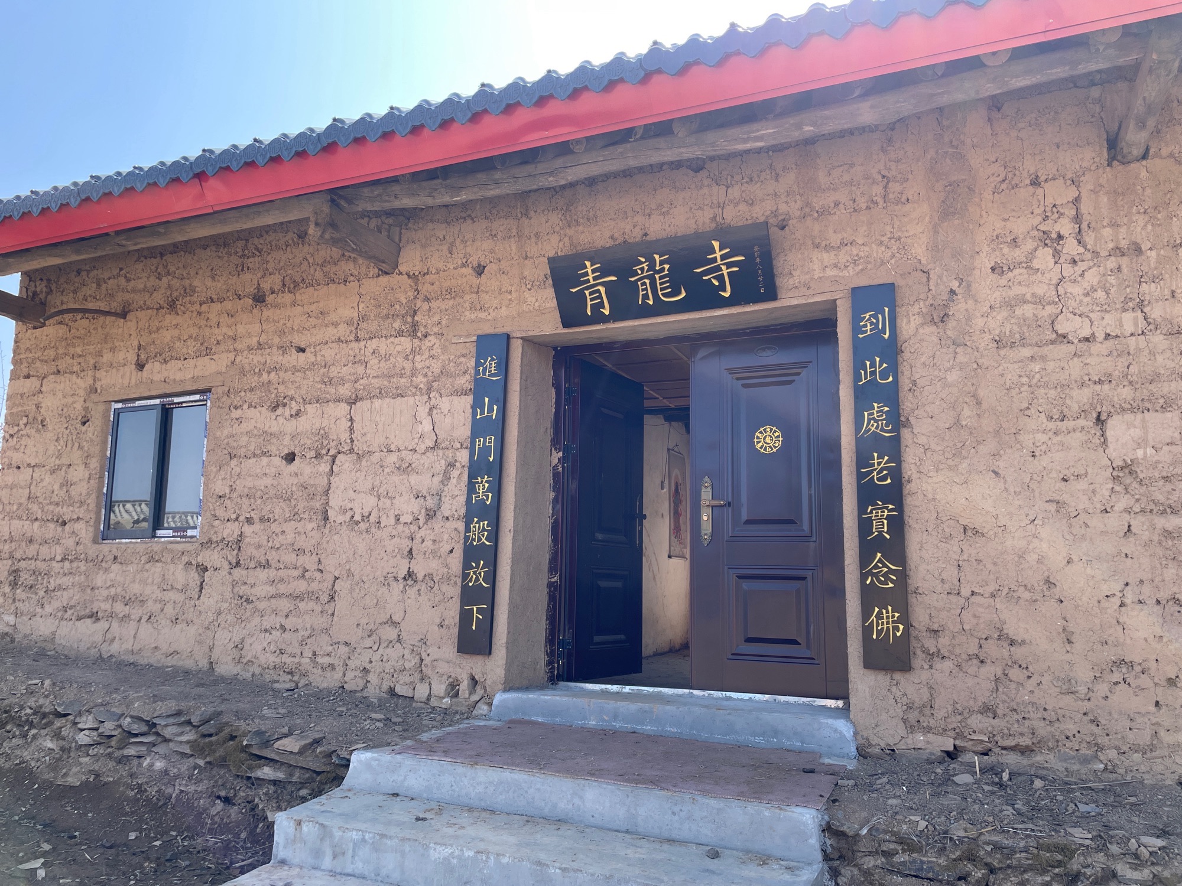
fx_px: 888
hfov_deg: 67.3
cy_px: 443
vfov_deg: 53.1
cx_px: 591
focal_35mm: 26
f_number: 1.6
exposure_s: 1/779
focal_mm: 4.2
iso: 32
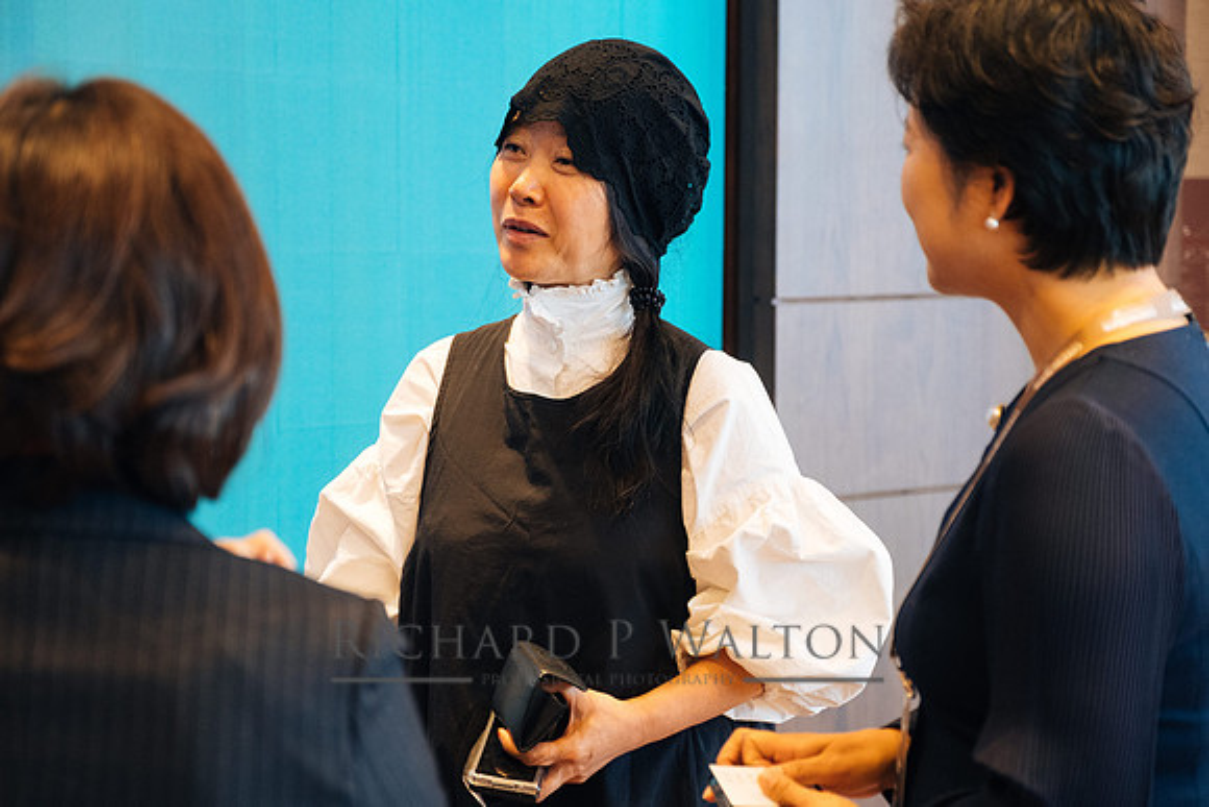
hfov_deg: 23.5
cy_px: 404
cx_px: 602
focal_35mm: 87
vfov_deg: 15.8
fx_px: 2911
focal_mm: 55
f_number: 3.2
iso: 1600
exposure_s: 1/125
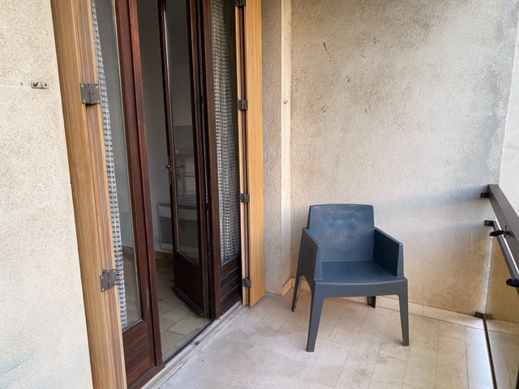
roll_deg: +1.1
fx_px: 390
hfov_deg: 67.3
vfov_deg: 53.1
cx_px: 260
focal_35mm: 26
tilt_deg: -11.6
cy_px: 194
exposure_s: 1/75
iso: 125
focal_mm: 4.25
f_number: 1.8
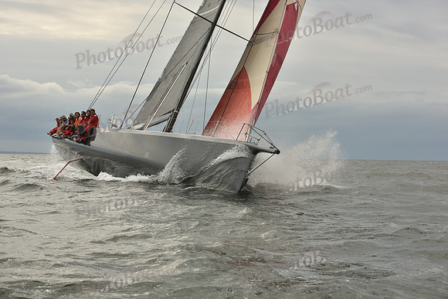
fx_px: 871
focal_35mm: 70
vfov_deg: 19.5
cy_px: 150
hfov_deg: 28.8
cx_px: 224
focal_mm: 70
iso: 320
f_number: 8
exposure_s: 1/1250
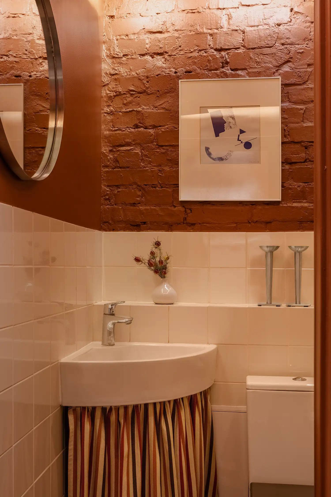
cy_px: 248
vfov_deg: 49.6
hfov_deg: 34.2
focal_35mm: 39
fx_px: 538
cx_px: 166
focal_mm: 39
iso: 320
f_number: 13
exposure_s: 1/4
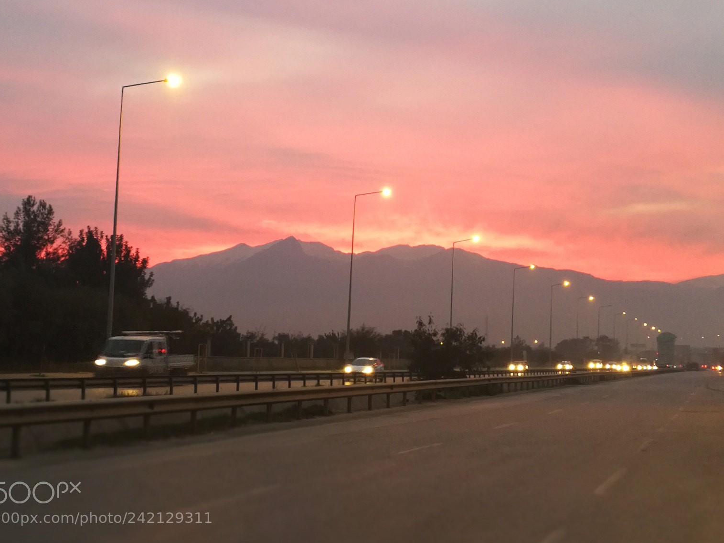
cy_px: 269
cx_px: 344
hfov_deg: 33.8
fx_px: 1192
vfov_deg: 25.7
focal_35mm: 57
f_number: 4
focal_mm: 3.95
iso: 400
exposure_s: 1/33.3
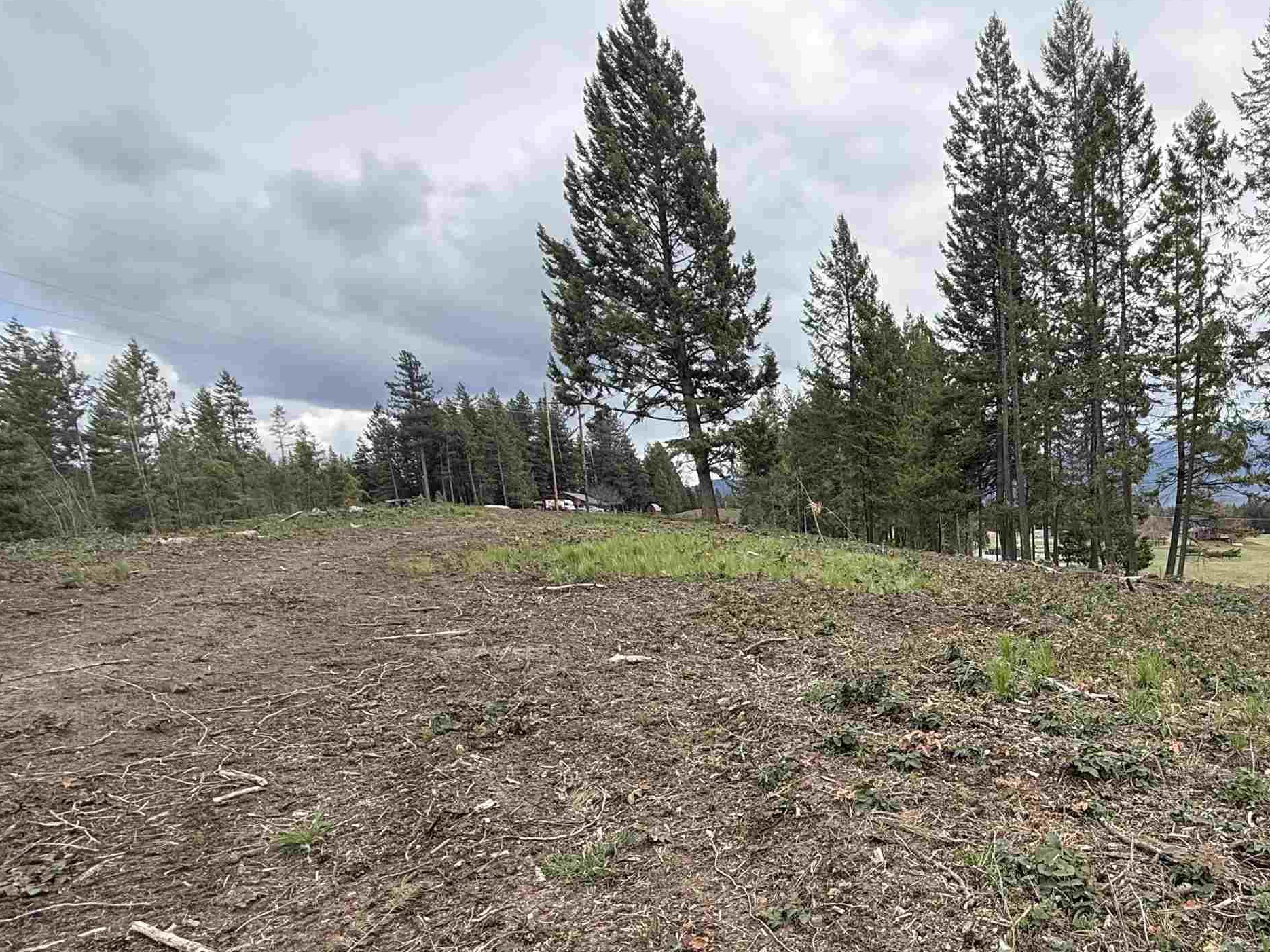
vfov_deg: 57.2
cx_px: 1008
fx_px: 844
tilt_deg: -9.3
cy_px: 659
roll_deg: +0.6
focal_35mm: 23
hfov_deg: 67.3
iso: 64
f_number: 2.2
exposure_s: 1/809
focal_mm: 2.22
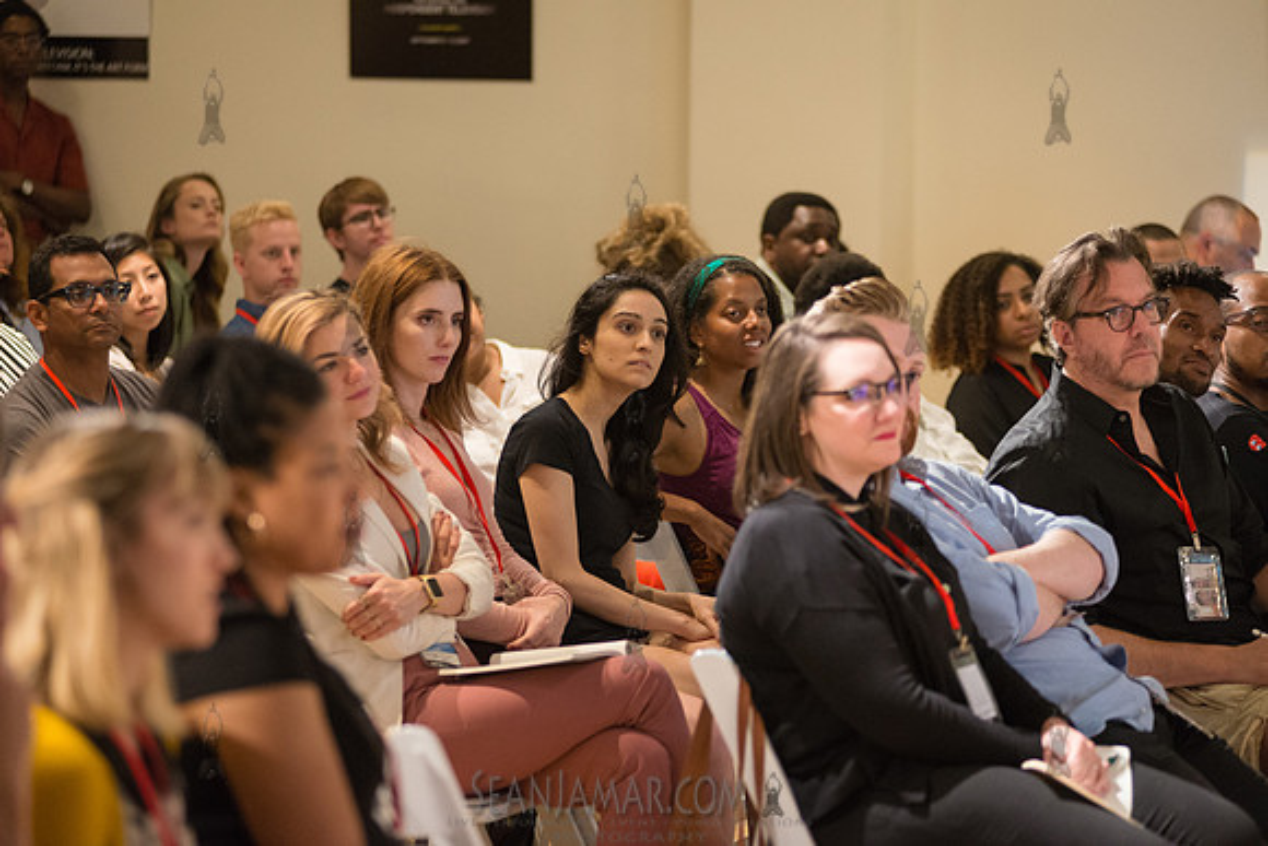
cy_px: 423
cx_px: 634
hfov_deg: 16.4
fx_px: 4404
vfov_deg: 11.0
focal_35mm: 125
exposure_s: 1/200
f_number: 2.8
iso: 4000
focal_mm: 125
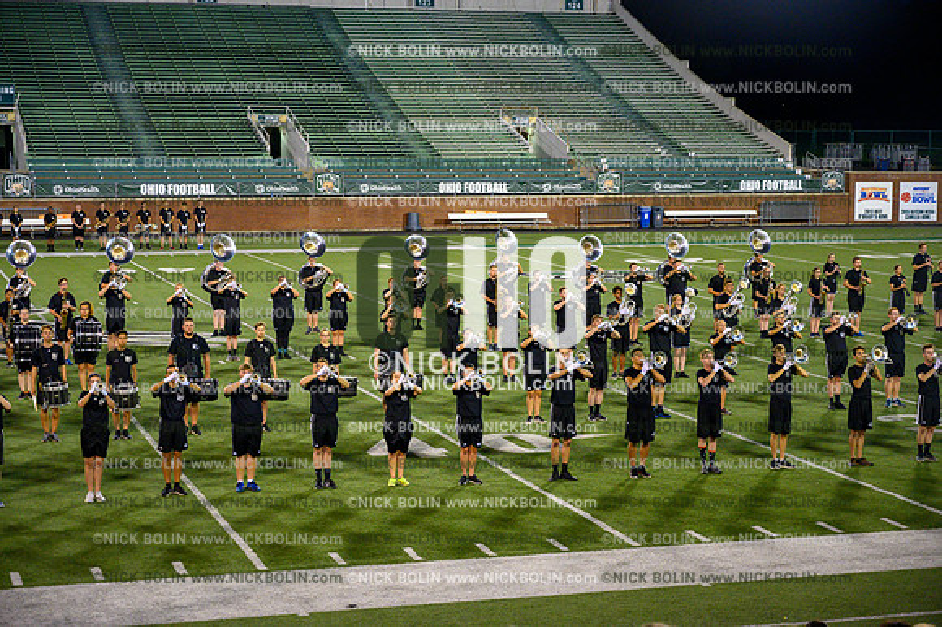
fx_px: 1831
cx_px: 471
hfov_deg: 28.9
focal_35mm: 70
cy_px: 314
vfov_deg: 19.4
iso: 4000
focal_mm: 70
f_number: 4
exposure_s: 1/1000
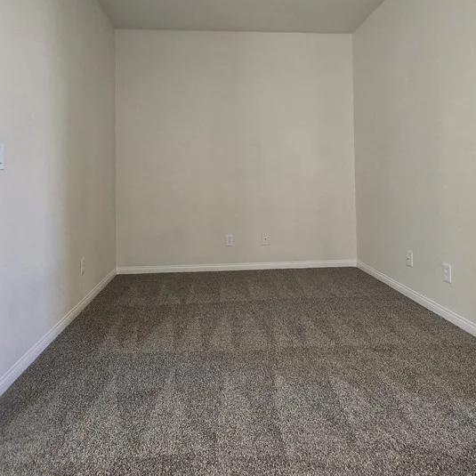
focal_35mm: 22
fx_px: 342
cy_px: 169
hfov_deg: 69.6
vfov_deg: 68.2
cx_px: 242
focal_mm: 2.2
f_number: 2.2
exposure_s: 1/60
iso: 320
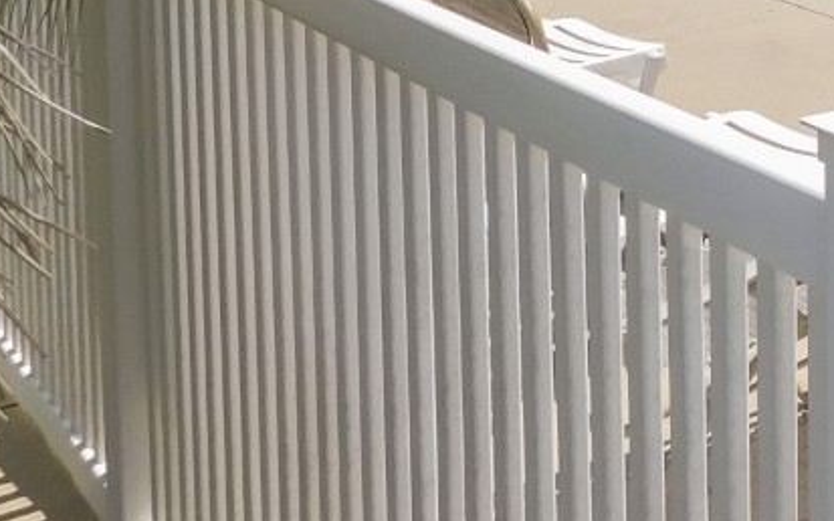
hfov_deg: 22.0
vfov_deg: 13.7
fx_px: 1932
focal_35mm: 85
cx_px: 1072
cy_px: -416
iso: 125
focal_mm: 4
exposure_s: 1/640
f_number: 6
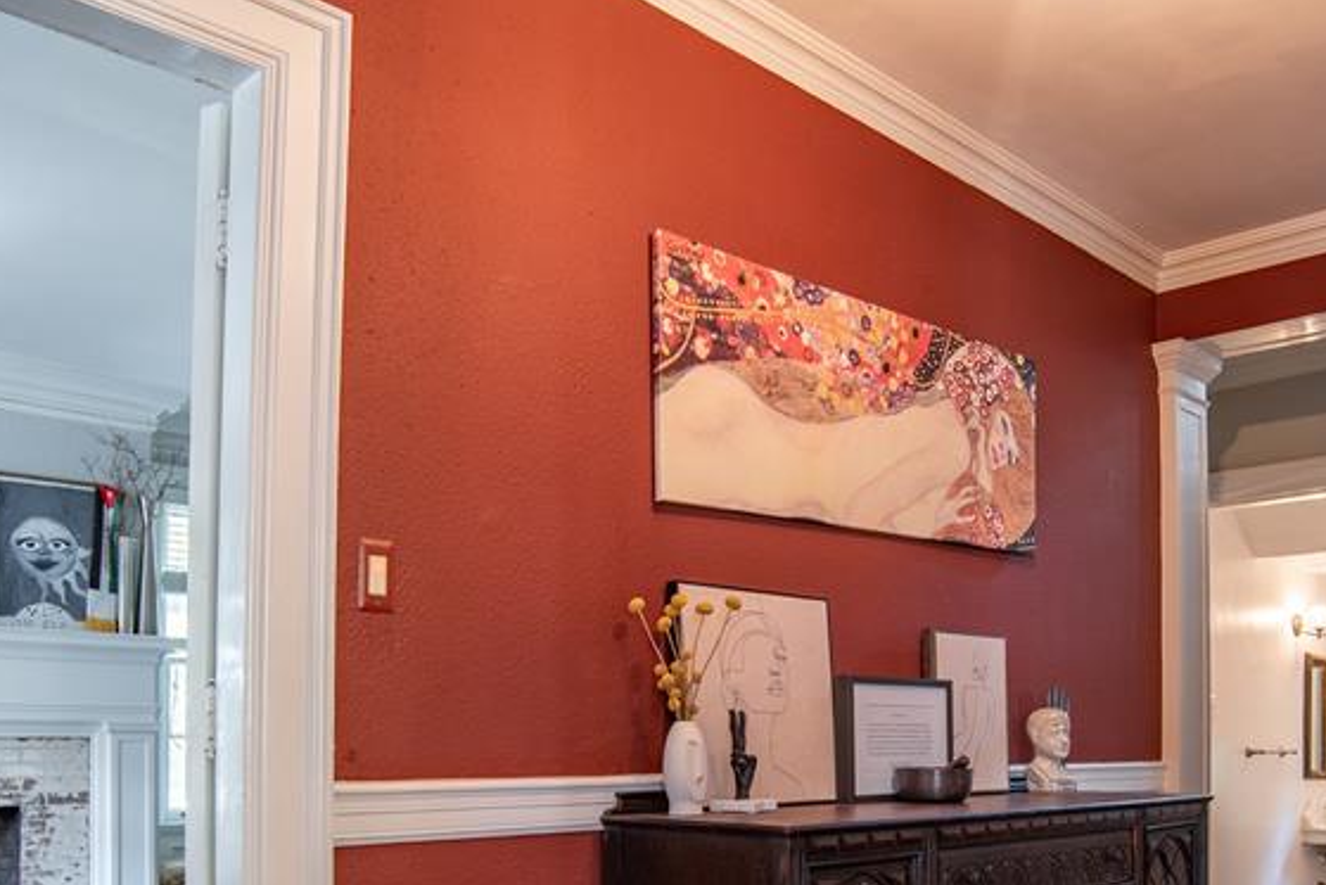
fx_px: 1216
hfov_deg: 56.6
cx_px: 821
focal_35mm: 33
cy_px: 711
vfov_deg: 38.5
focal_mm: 18
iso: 200
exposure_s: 1/10
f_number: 8
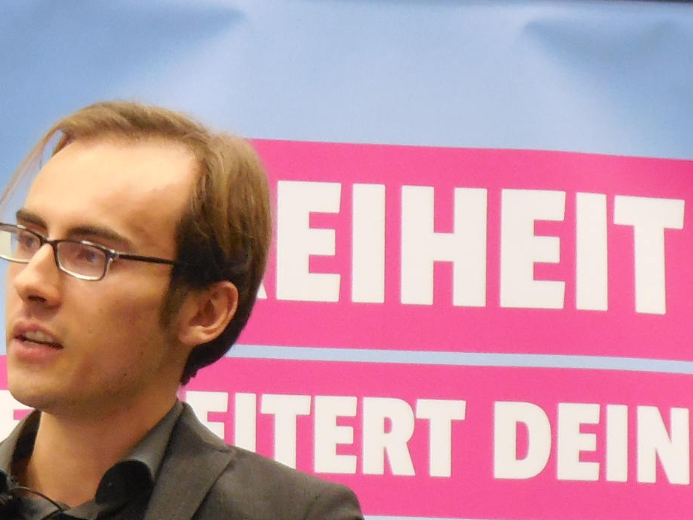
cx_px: 74
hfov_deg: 5.6
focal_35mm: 356
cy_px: 608
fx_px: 7128
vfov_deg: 4.2
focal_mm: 25.8
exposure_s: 1/25
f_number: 5.1
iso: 800
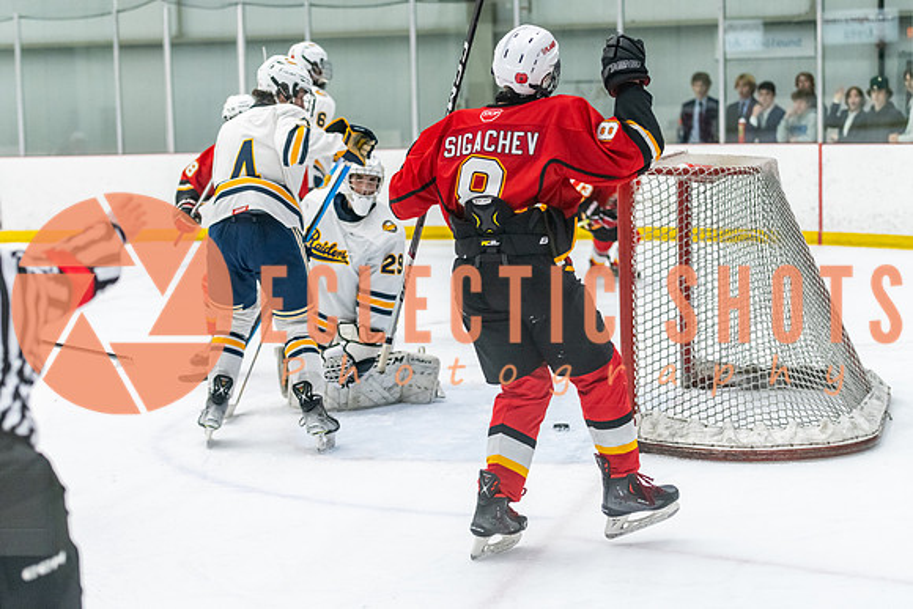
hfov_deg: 25.5
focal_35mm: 79
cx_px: 413
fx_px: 2013
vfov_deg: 17.2
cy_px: 322
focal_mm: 70
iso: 3200
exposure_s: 1/800
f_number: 2.8
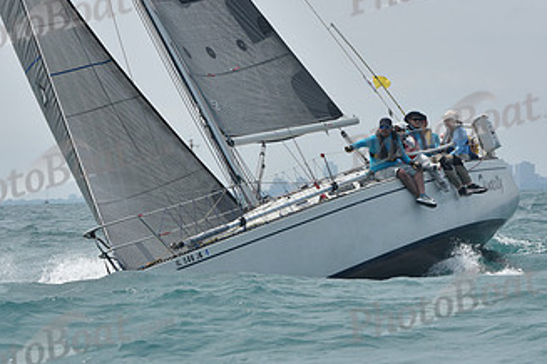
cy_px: 236
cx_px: 263
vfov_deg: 6.7
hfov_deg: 10.0
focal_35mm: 206
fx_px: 3130
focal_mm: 116
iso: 250
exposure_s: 1/800
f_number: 11
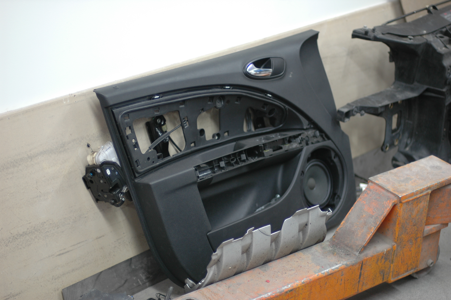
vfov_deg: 18.1
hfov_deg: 27.0
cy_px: 150
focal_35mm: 75
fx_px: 939
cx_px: 226
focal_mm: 50
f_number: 1.4
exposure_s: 1/80
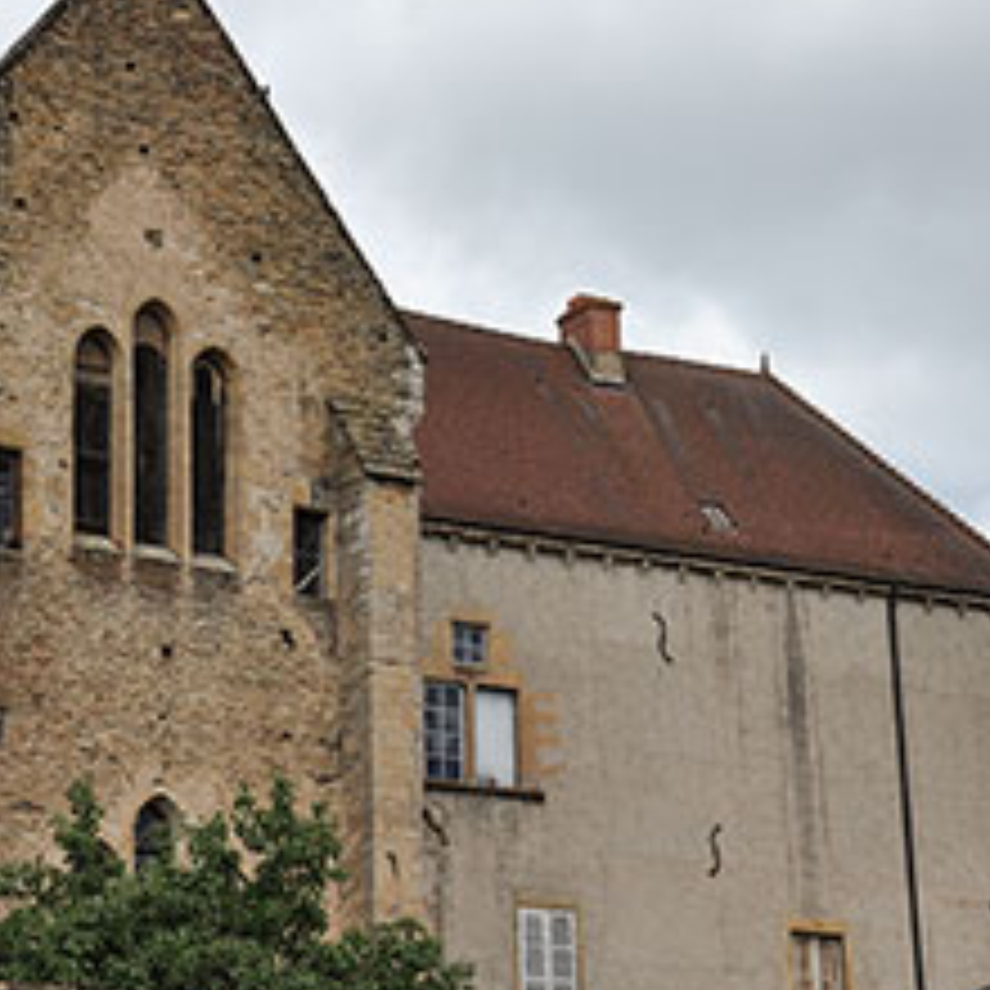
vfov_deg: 17.6
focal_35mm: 99
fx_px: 3203
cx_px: 324
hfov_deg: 17.5
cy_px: 540
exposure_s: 1/160
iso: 200
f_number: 13
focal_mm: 38
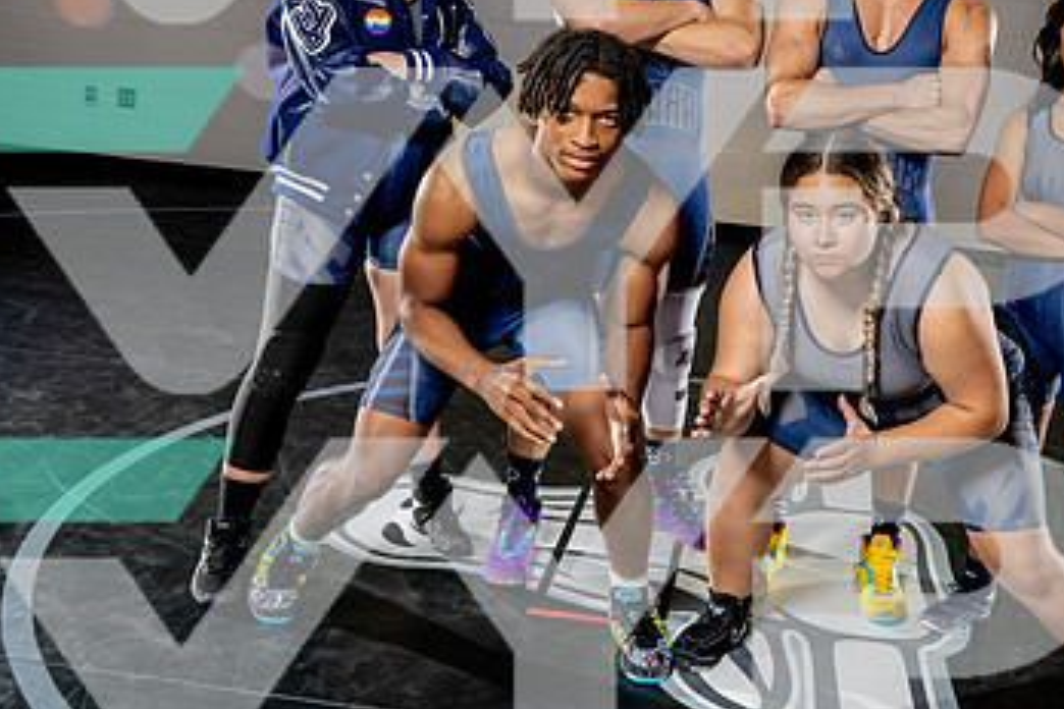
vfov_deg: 29.6
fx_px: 1330
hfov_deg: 43.0
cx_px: 703
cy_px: 231
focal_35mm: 45
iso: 320
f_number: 7.1
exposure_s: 1/250
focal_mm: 27
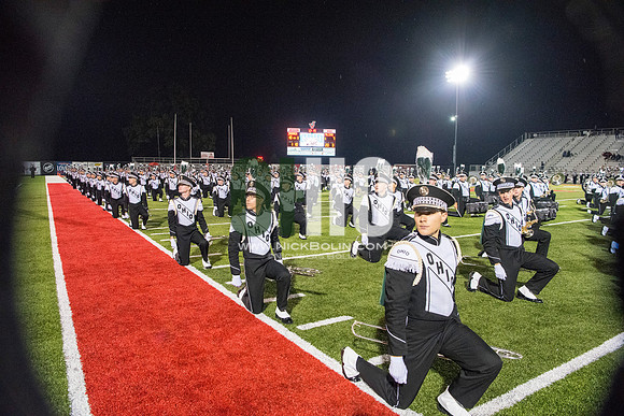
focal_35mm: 24
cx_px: 312
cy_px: 208
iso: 5000
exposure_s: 1/320
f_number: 5.6
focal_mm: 24
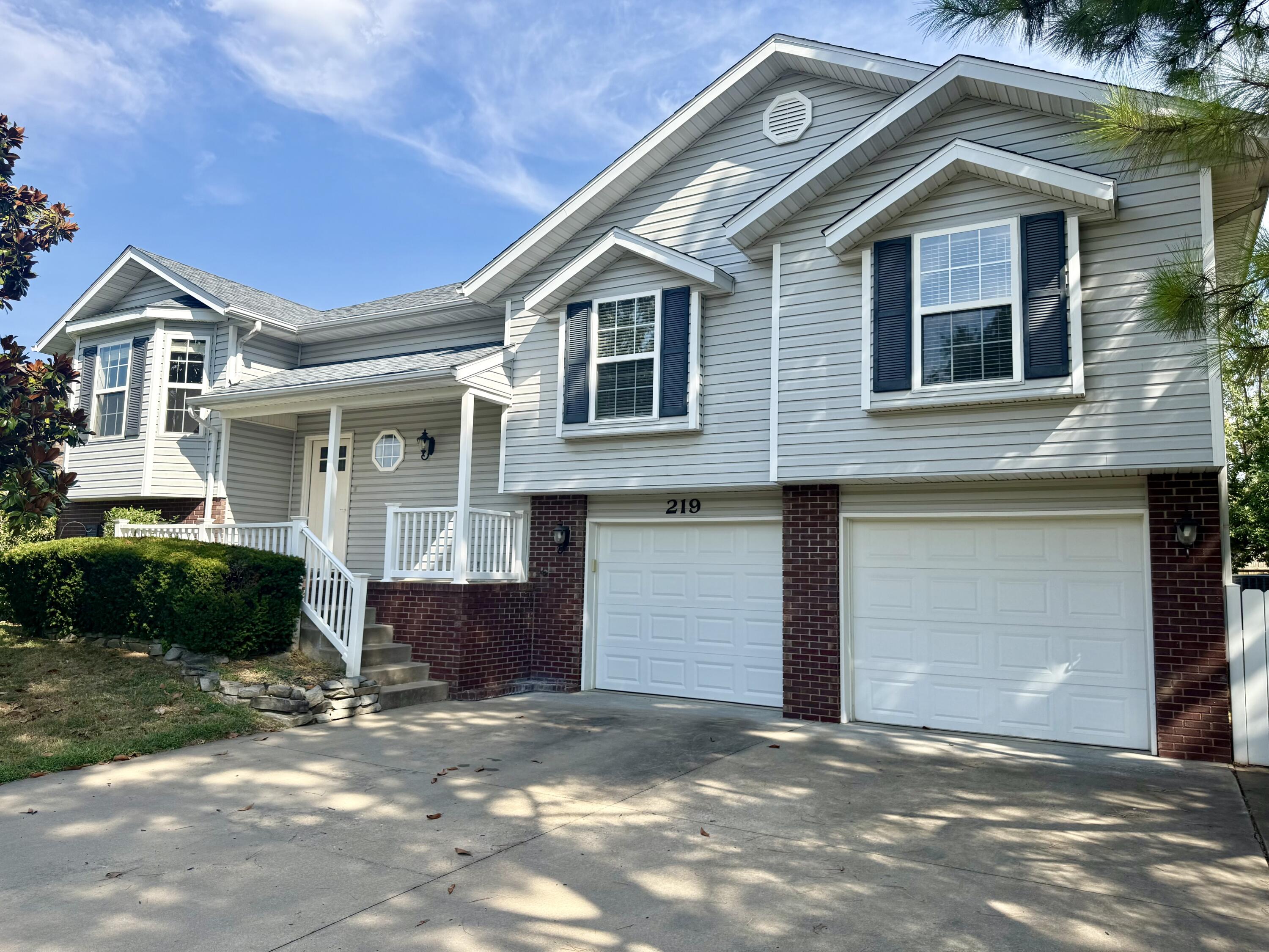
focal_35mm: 24
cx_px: 634
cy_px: 476
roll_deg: -1.0
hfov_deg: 71.6
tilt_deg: +7.5
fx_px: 880
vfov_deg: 56.8
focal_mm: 6.76
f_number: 1.78
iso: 80
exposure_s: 1/2703
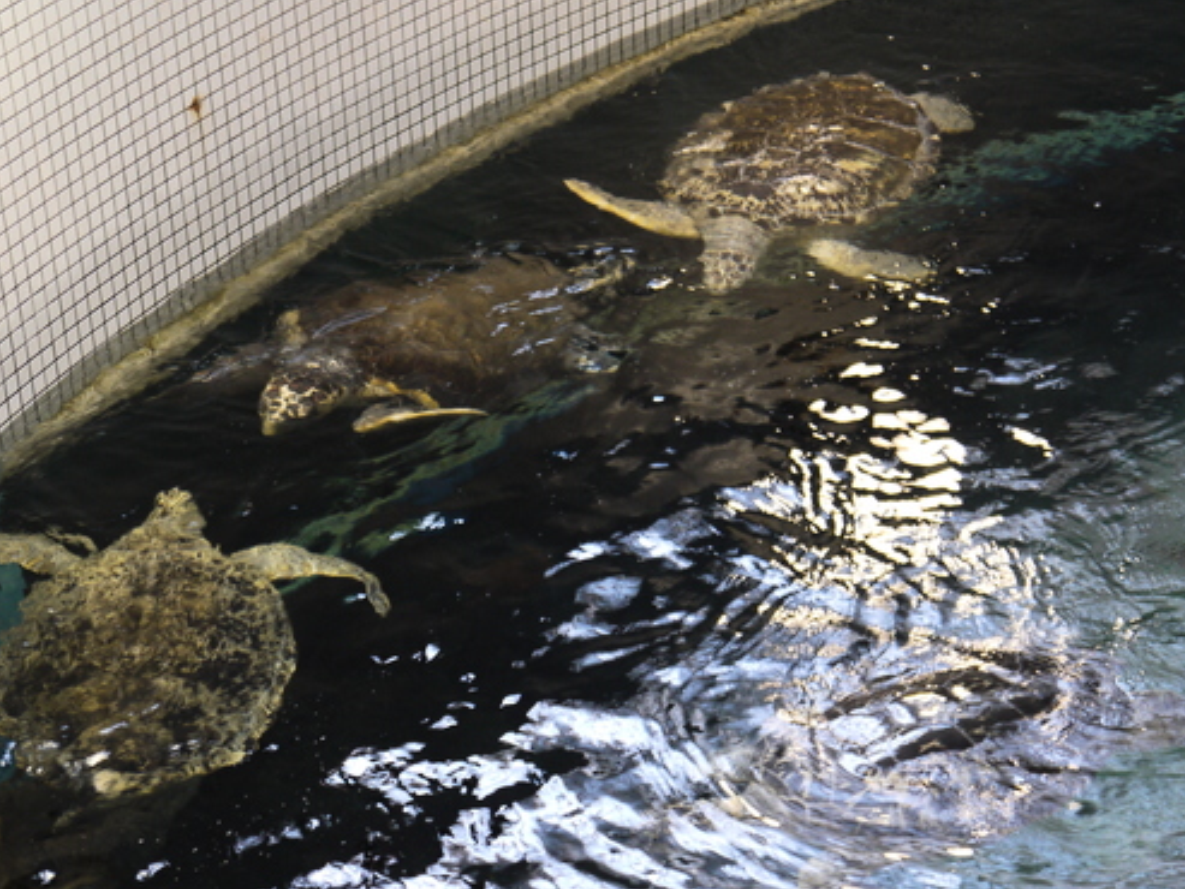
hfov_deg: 21.8
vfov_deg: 16.4
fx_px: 3082
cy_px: 372
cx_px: 558
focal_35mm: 90
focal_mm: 37
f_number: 5.4
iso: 400
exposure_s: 1/25
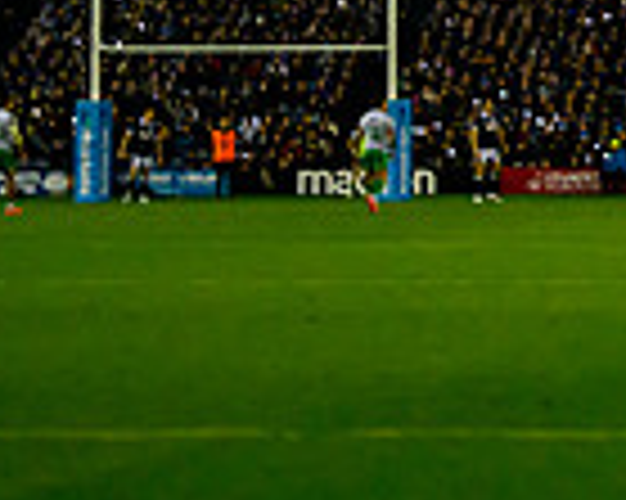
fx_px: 5943
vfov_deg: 4.8
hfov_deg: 5.9
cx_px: 1202
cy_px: -309
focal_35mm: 321
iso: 6400
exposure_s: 1/3200
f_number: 2.8
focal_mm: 82
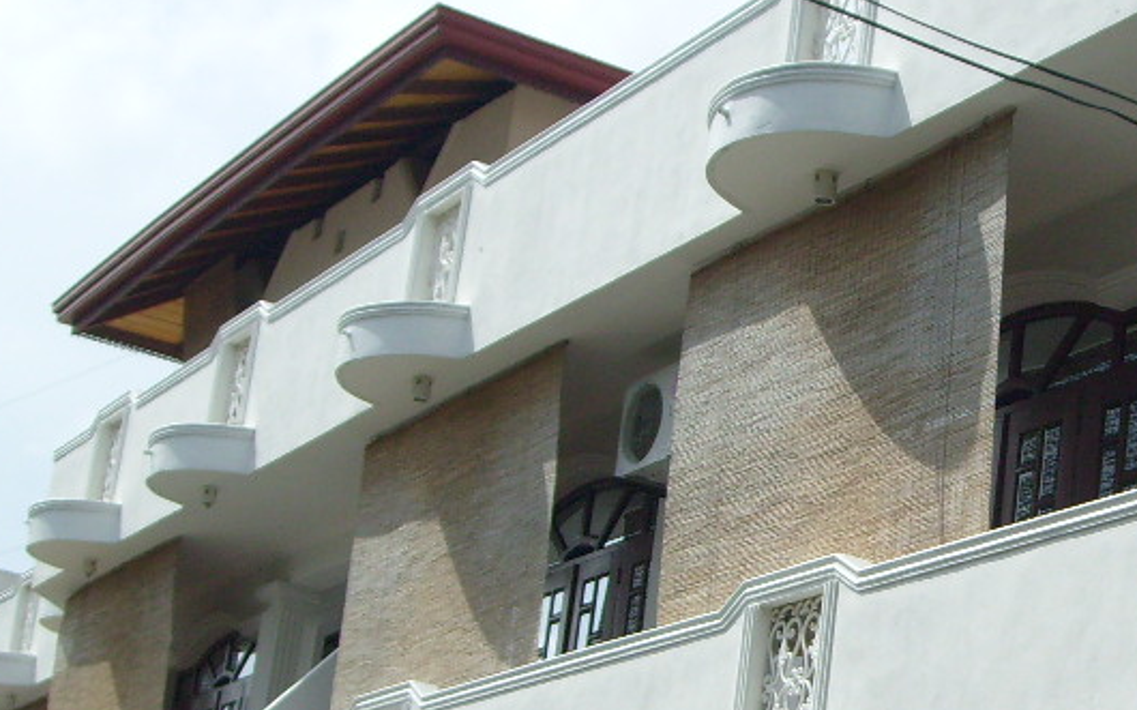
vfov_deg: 14.8
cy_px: 519
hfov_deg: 23.0
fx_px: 2726
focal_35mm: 88
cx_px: 998
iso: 80
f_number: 7.7
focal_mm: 7.2
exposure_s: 1/350
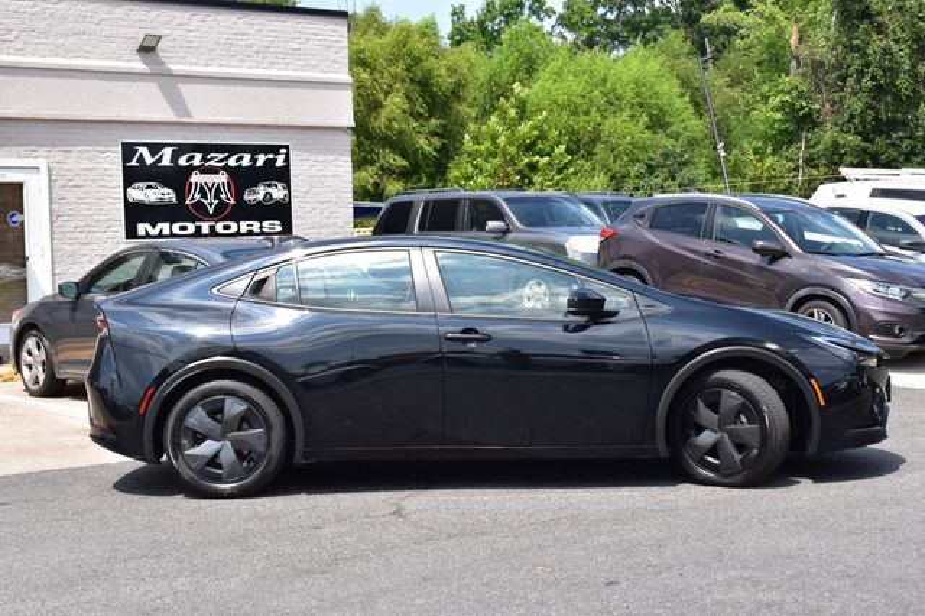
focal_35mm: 60
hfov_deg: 33.4
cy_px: 308
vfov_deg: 22.6
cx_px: 462
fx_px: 1541
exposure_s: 1/400
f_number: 11
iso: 400
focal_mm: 40
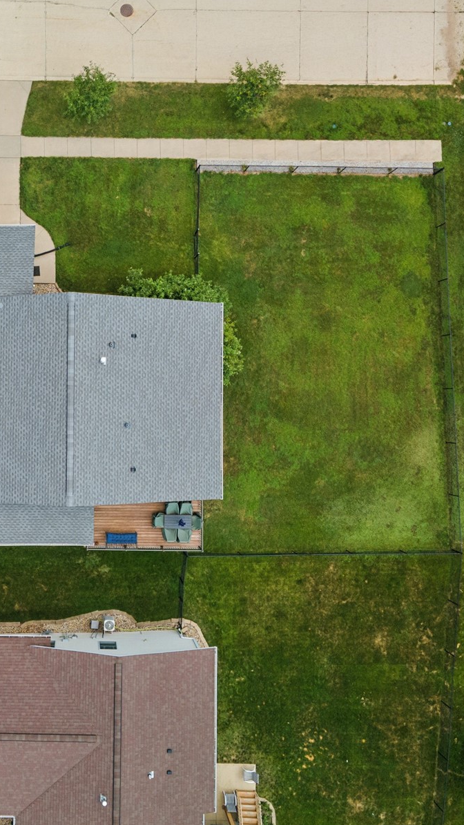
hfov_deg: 32.6
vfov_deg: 56.6
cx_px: 79
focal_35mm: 35
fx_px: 766
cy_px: 413
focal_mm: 4.5
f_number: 2.8
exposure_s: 1/120
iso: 100
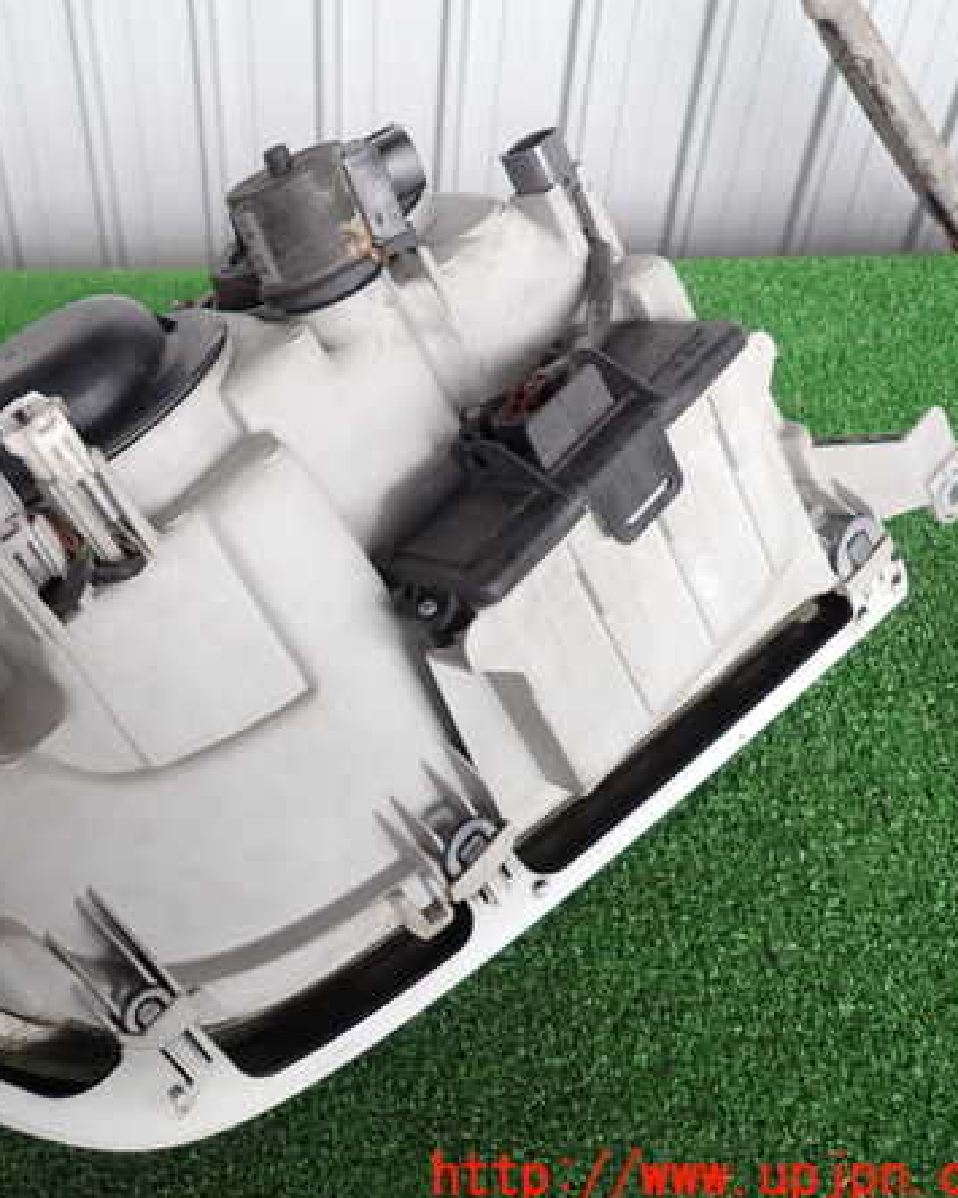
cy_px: 604
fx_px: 1170
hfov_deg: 43.0
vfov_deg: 54.2
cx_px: 232
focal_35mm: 33
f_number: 2
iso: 100
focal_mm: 4.5
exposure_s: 1/100
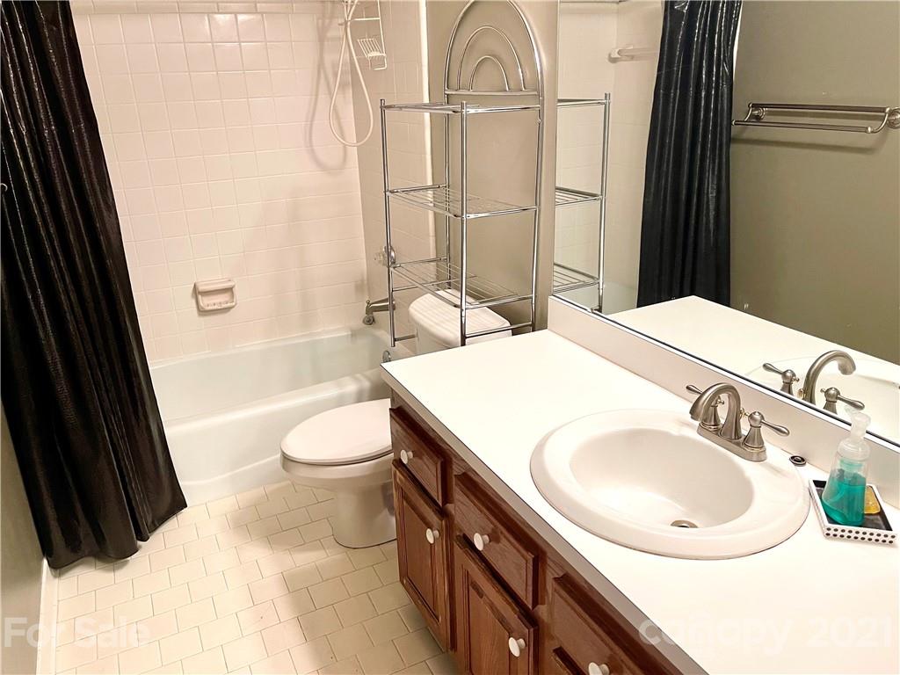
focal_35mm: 26
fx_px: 676
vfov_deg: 53.1
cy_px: 338
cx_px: 450
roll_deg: +2.6
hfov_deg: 67.3
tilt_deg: -20.7
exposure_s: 1/60
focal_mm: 5.1
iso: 160
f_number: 1.6
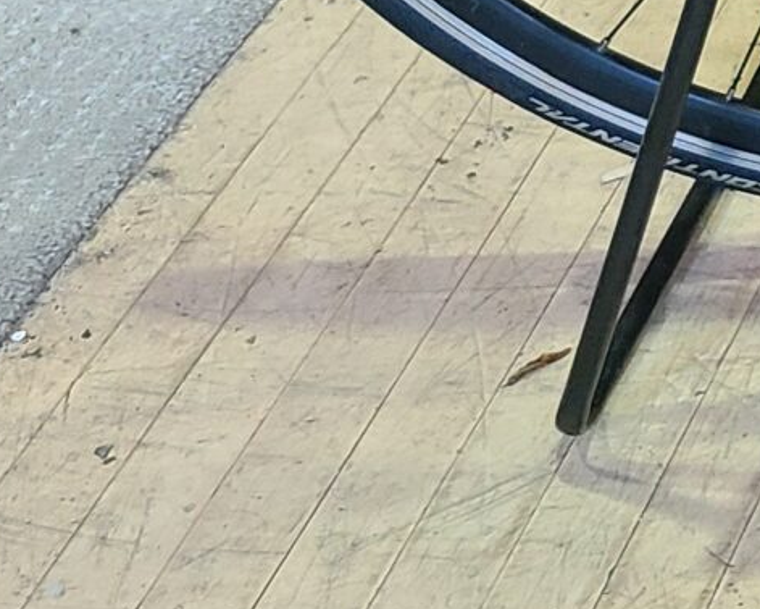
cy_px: -612
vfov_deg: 10.3
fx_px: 3105
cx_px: 1993
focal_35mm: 138
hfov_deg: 11.0
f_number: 1.8
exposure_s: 1/50
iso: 125
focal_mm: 5.4
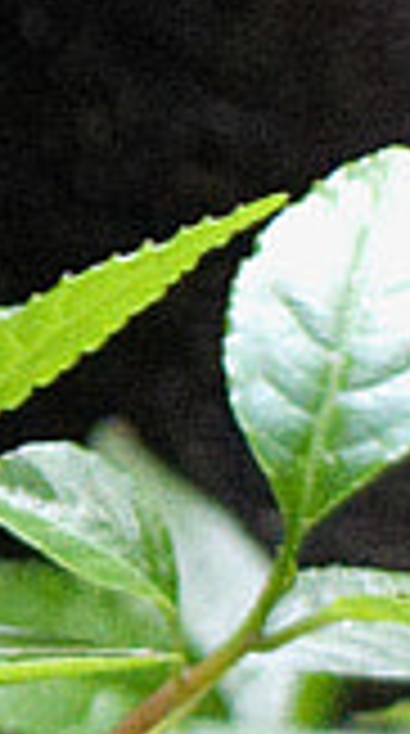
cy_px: -1128
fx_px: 60103
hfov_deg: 0.4
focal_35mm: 3092
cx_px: -946
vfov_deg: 0.7
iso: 3200
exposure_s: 1/250
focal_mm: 200
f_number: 5.6
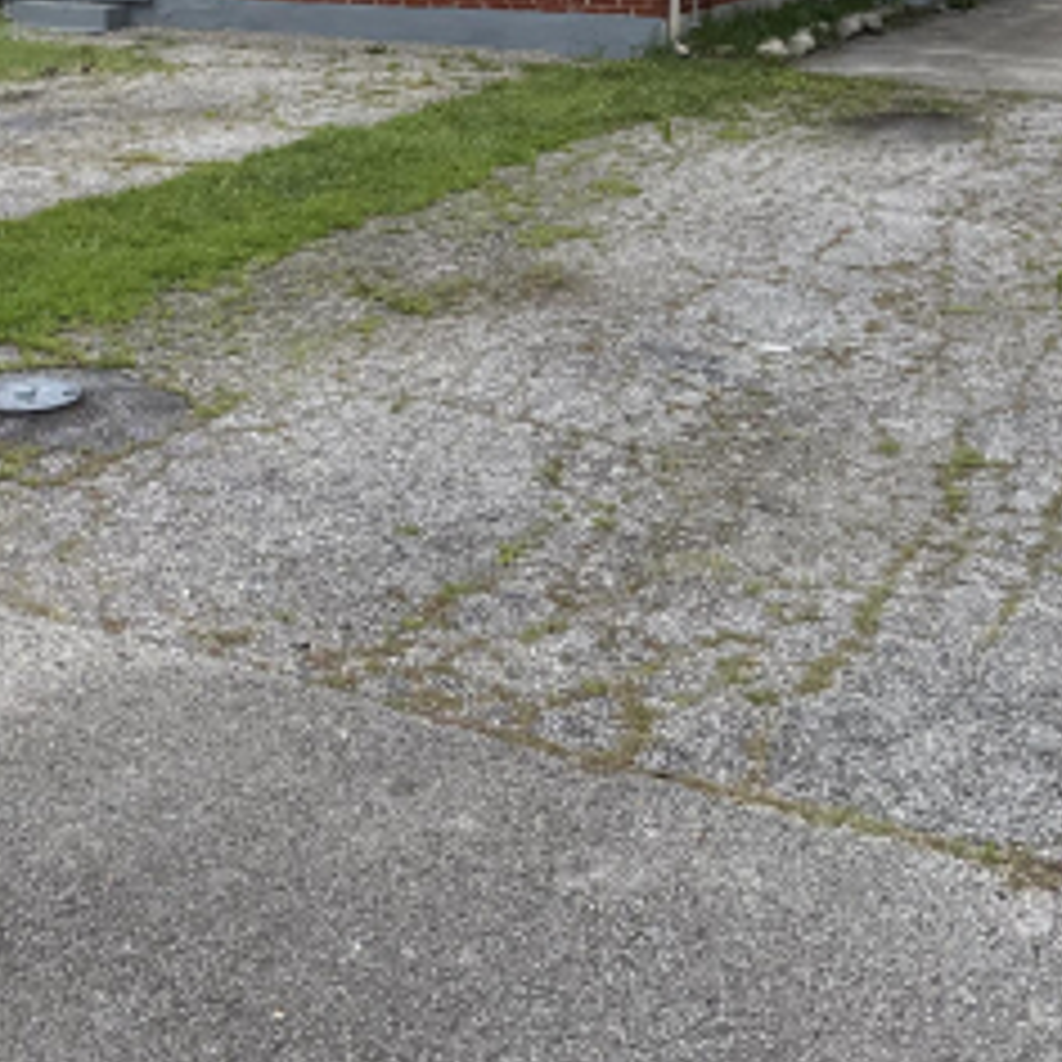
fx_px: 2083
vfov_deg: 27.2
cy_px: 32
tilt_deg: -4.1
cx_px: 110
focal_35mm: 60
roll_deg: -0.7
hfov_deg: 27.6
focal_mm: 6.76
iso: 80
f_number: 1.78
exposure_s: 1/4167
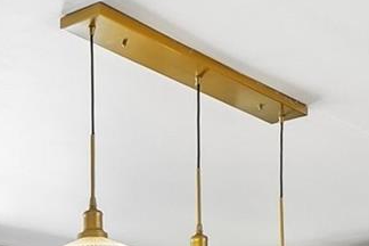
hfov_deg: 22.3
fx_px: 912
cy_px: 464
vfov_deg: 13.5
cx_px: 31
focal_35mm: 89
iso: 400
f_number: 8
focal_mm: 12
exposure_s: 1/30
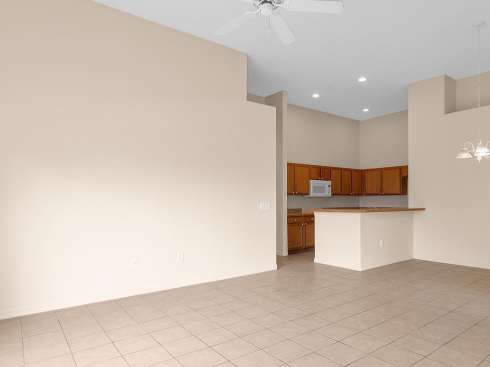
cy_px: 202
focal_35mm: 22
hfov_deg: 76.1
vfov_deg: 60.9
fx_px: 311
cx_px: 273
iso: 320
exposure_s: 1/8
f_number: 8
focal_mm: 14
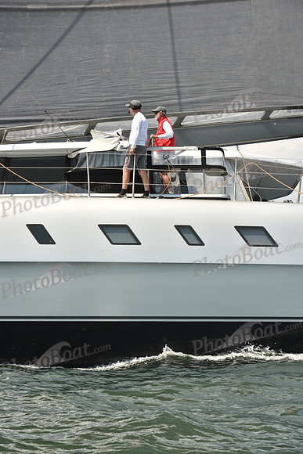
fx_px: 1035
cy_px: 227
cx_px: 152
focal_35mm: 82
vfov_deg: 24.8
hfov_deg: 16.7
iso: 250
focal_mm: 82
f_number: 8
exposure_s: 1/800
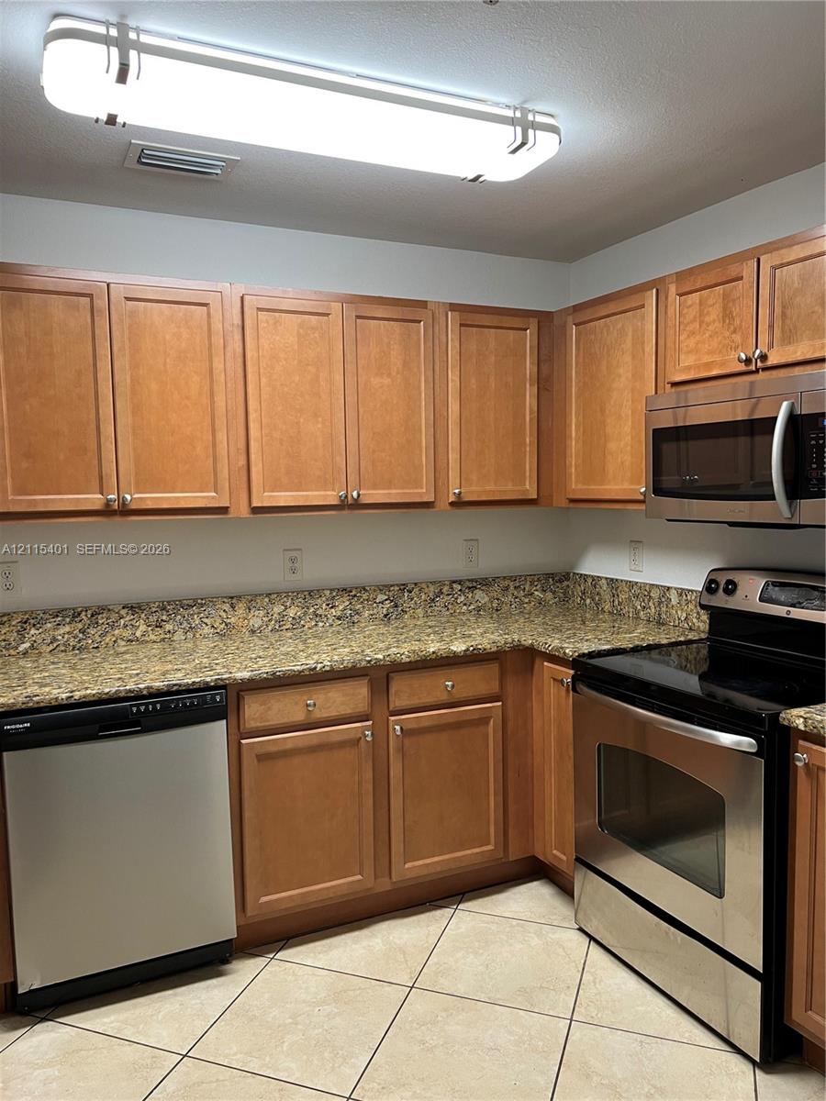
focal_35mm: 26
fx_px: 827
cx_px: 413
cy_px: 550
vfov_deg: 67.3
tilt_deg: -4.9
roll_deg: +1.3
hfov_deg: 53.1
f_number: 1.5
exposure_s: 1/60
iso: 100
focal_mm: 5.7
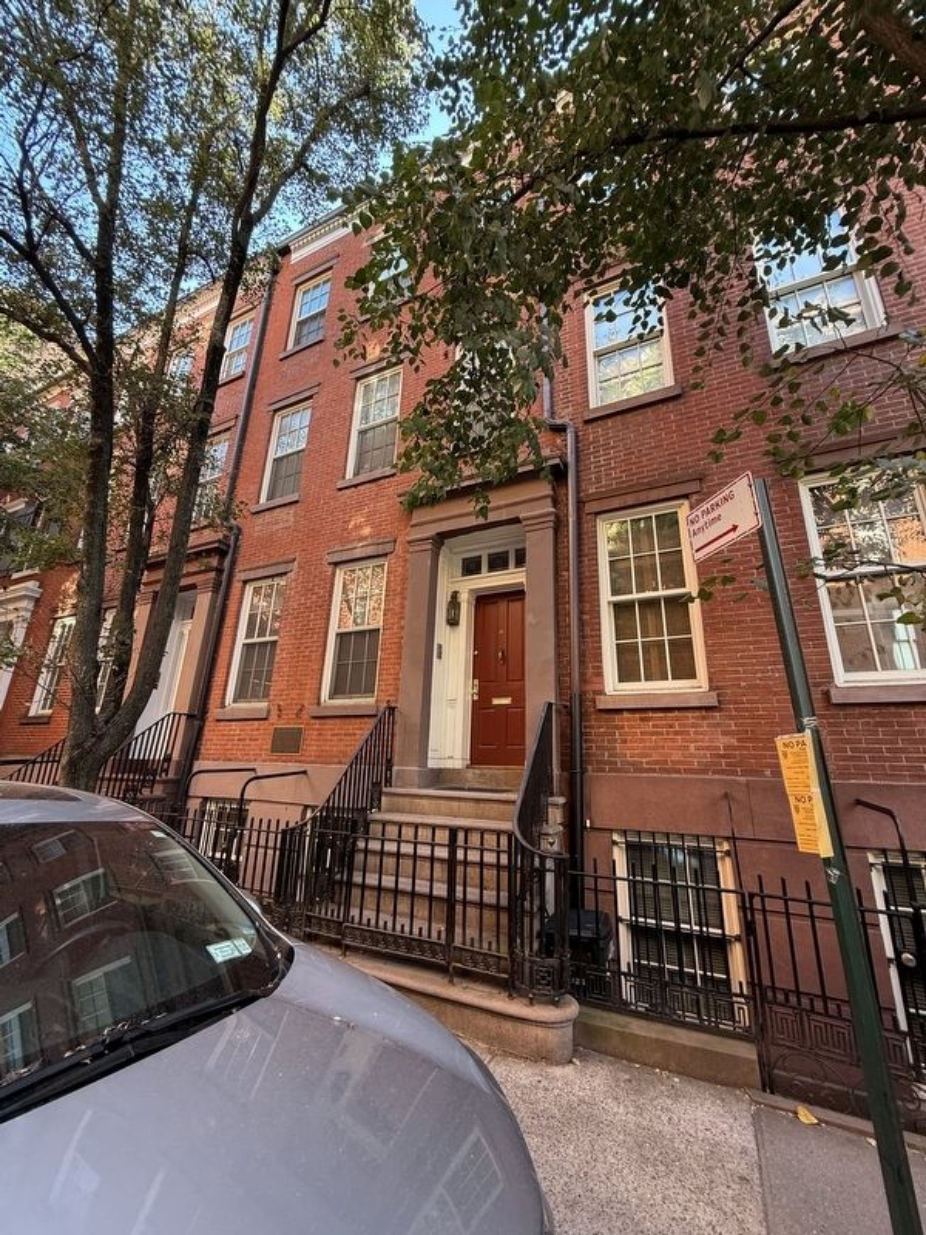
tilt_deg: +17.9
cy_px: 618
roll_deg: -2.9
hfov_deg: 85.7
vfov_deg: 102.1
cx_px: 463
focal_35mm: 14
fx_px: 499
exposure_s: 1/99
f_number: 2.2
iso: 160
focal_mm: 2.22
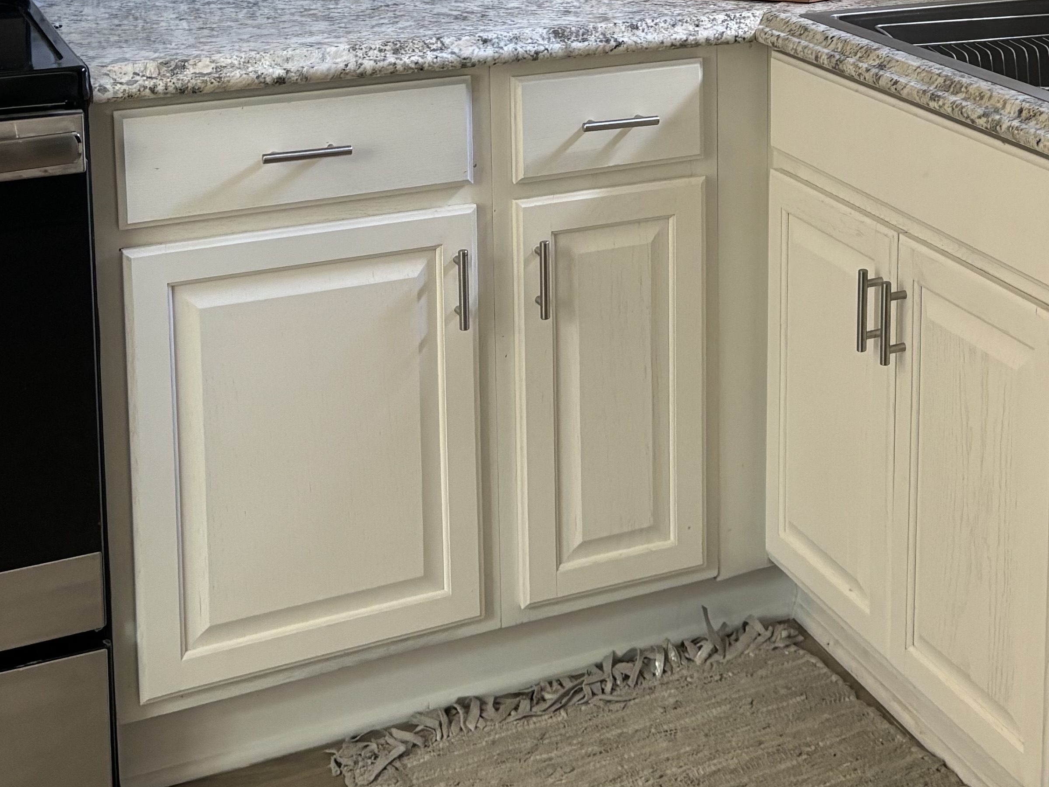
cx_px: 942
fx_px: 1879
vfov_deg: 22.5
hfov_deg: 29.9
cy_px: -45
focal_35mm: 62
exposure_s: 1/60
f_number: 1.6
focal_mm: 5.96
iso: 200
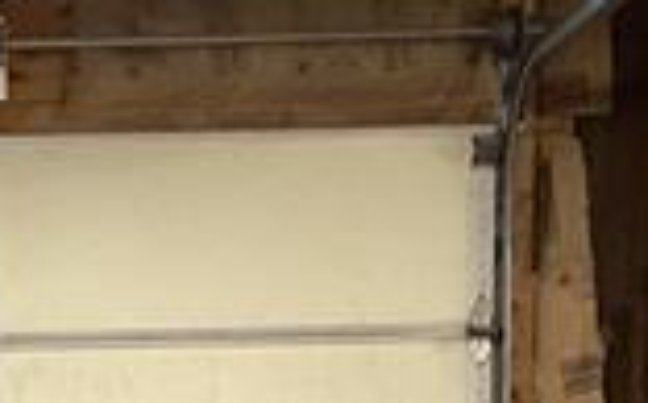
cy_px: 1097
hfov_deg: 9.5
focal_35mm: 216
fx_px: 3809
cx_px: -233
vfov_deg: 5.7
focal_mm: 3.3
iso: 250
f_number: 2.4
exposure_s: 1/60
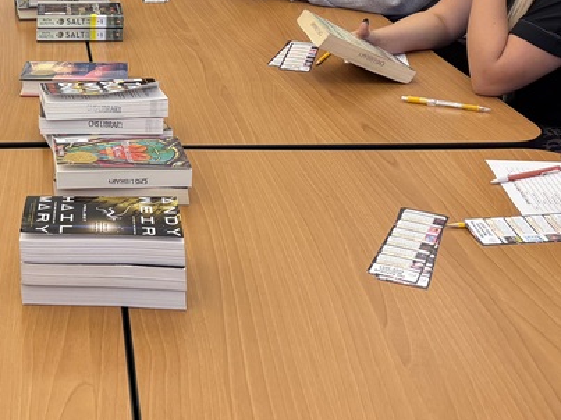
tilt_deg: -13.3
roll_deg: +1.6
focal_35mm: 61
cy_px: -17
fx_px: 988
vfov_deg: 22.9
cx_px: 22
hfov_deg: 29.9
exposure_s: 1/120
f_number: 1.78
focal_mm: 6.76
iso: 200
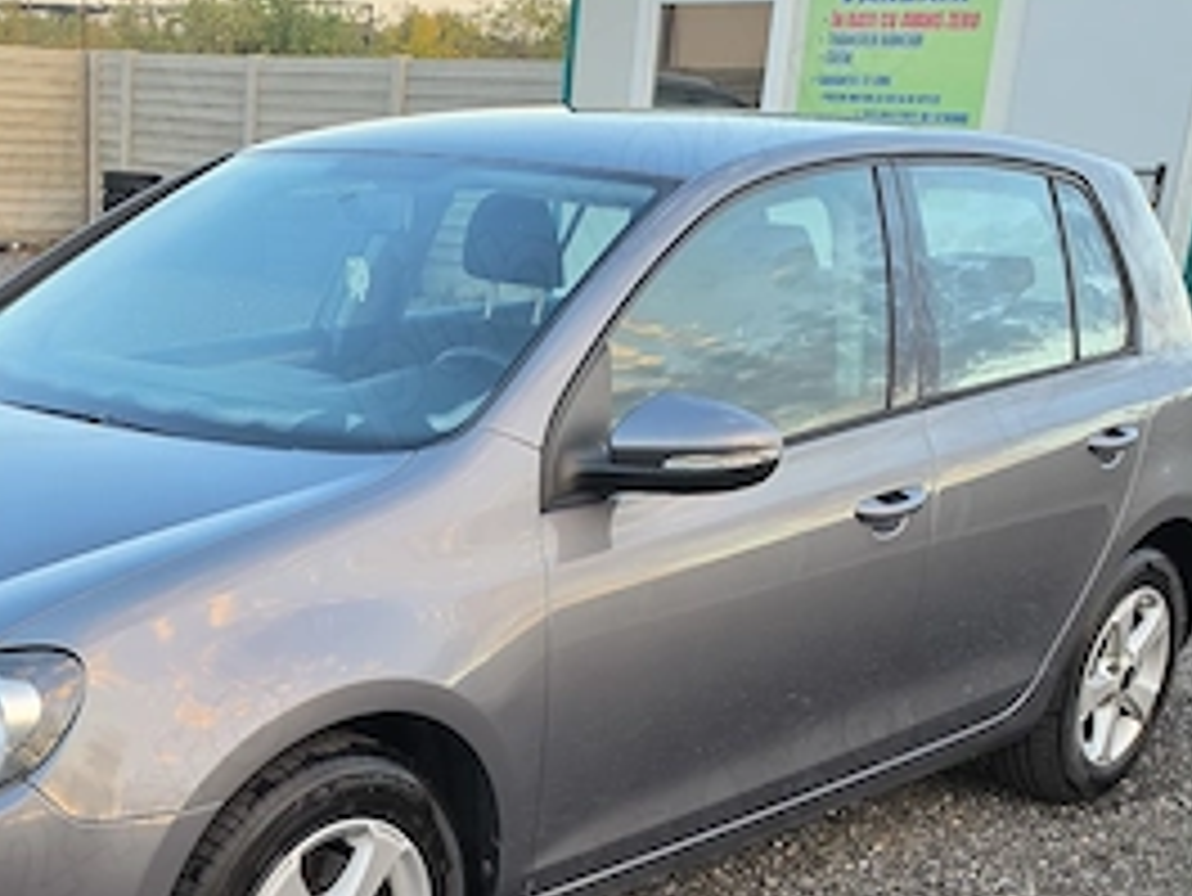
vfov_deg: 26.2
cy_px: 946
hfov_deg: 36.0
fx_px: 1791
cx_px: 310
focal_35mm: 52
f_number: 1.4
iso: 125
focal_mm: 6.5
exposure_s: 1/180
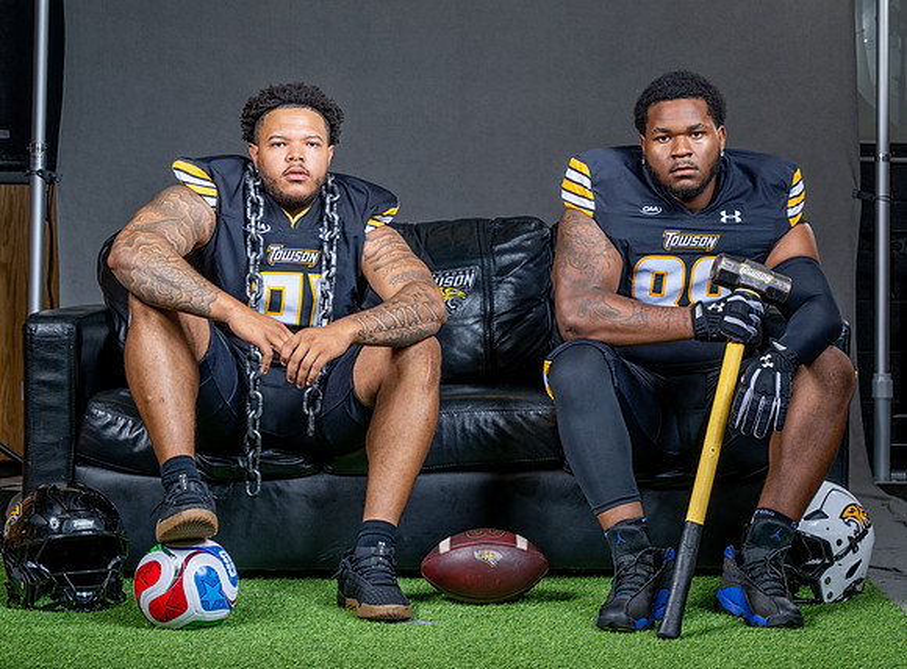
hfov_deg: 26.4
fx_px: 1930
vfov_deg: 19.6
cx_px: 568
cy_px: 269
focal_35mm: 74
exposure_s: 1/200
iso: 100
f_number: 6.3
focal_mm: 56
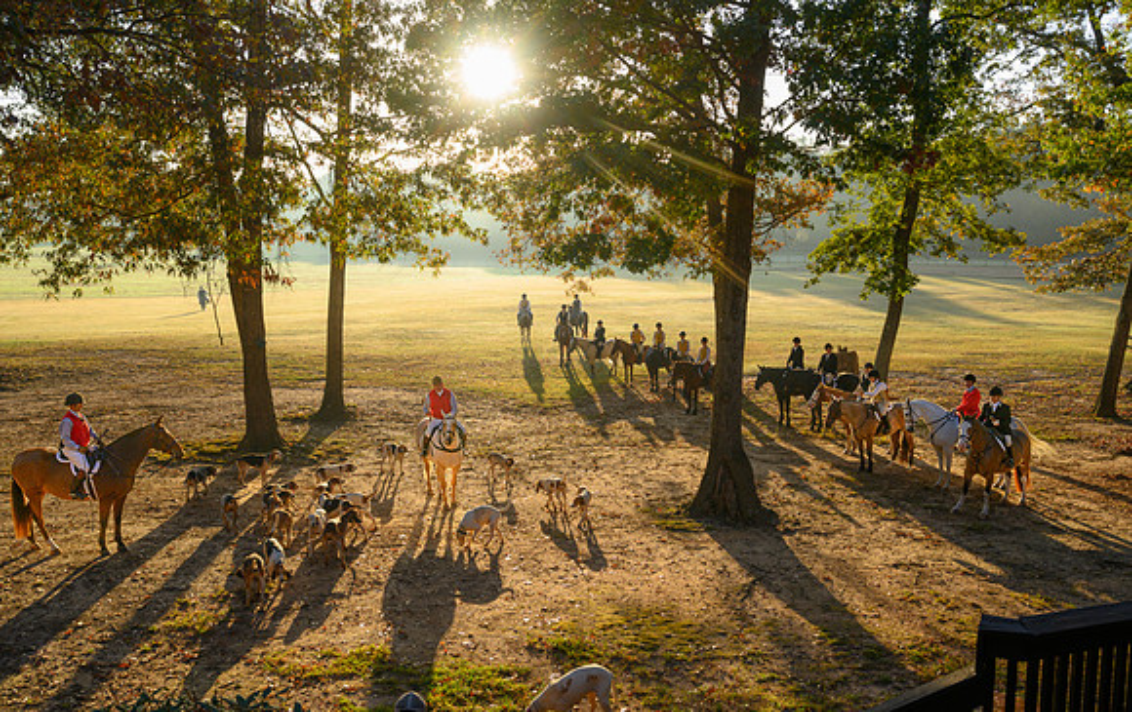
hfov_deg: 61.9
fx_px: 943
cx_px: 566
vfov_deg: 41.4
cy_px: 377
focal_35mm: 31
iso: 500
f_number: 7.1
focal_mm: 30
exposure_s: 1/320
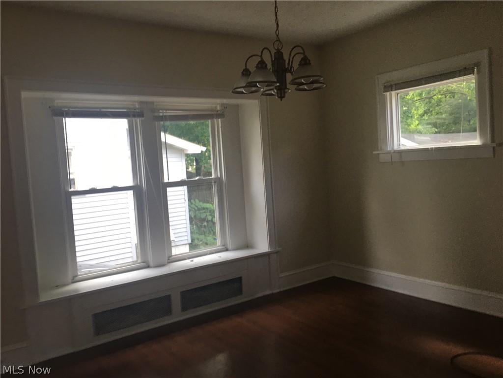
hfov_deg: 61.7
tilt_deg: +0.1
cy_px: 189
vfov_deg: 48.2
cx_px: 252
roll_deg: +1.4
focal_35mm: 29
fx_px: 421
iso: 25
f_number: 2.2
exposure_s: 1/30
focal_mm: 4.15
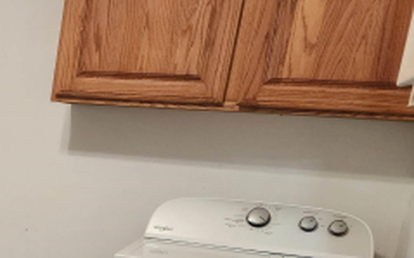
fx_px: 767
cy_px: 320
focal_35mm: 68
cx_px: -155
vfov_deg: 18.0
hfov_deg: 25.2
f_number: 1.8
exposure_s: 1/120
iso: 320
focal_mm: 6.4
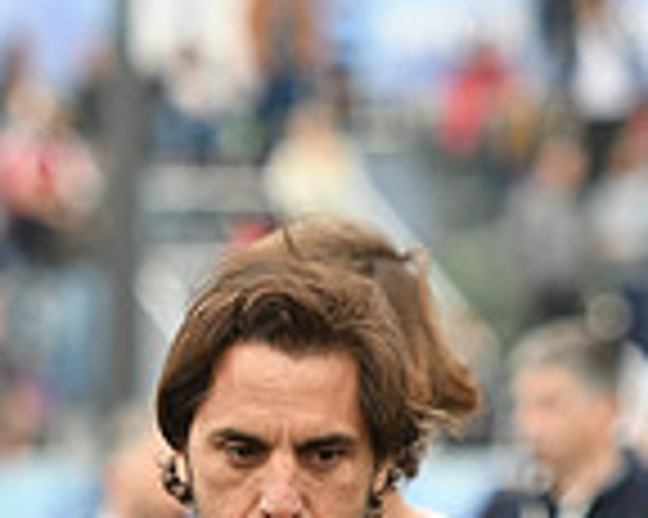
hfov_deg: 2.8
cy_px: 791
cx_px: 189
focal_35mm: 691
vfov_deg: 2.2
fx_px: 13243
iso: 500
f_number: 2.8
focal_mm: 122
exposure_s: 1/800
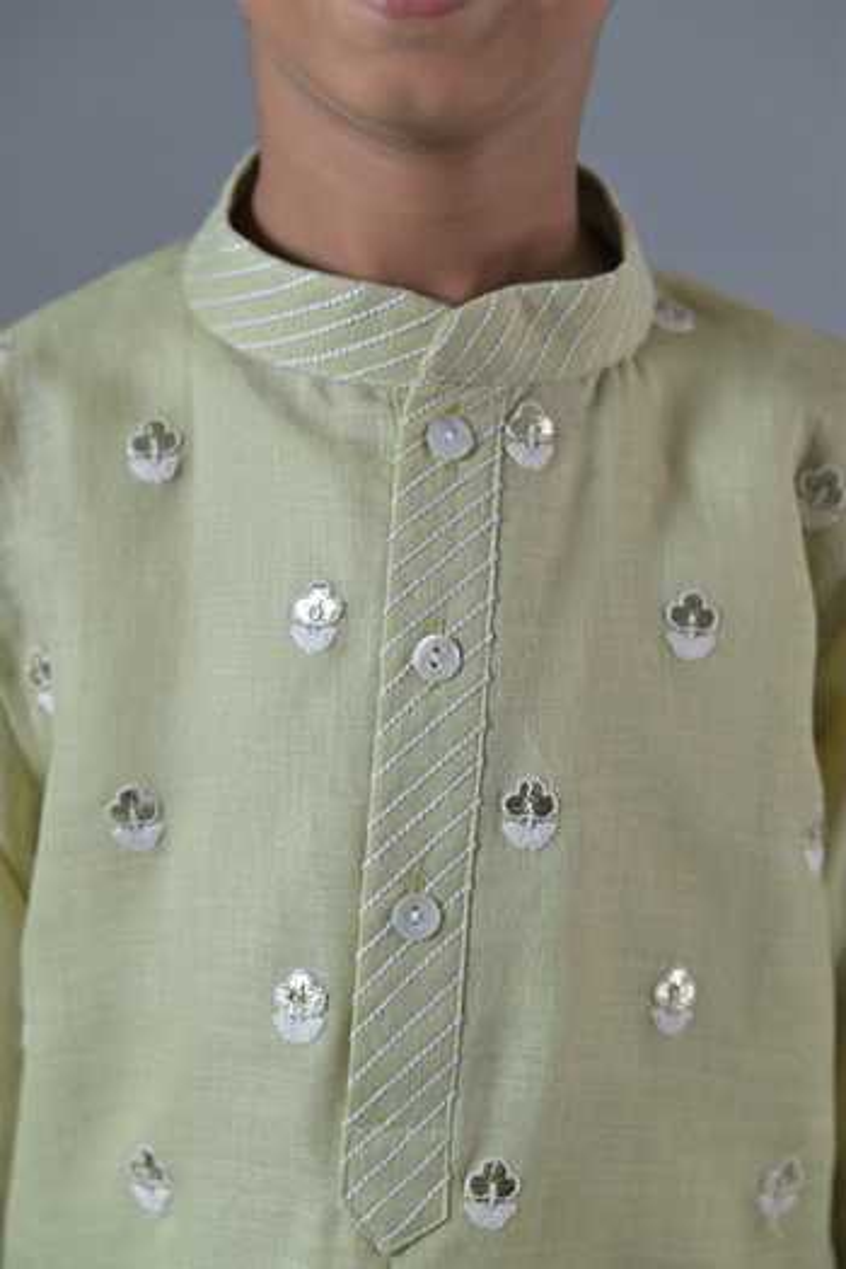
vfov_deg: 27.0
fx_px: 2644
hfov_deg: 18.2
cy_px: 634
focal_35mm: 75
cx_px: 423
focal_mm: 75
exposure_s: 1/160
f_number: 4.5
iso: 800
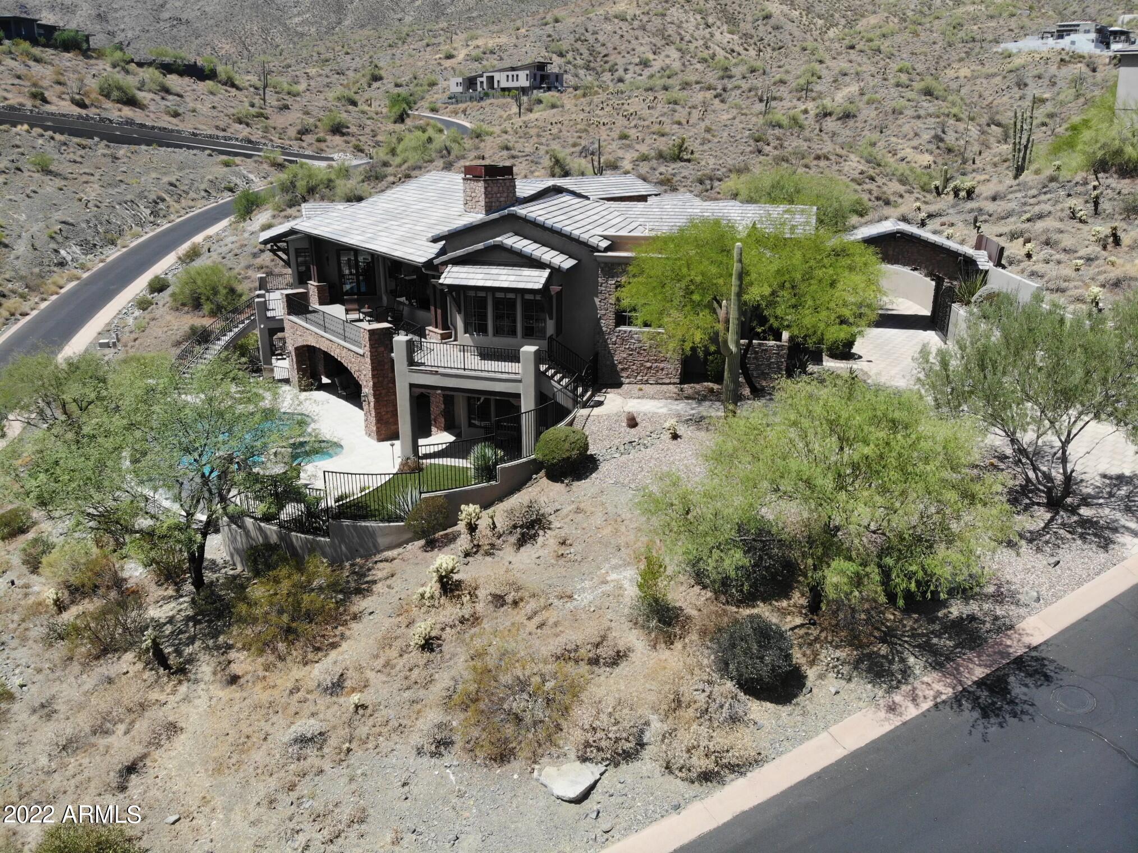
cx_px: 569
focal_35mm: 24
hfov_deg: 71.6
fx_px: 789
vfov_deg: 56.8
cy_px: 426
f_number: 2.8
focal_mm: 4.5
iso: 100
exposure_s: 1/909
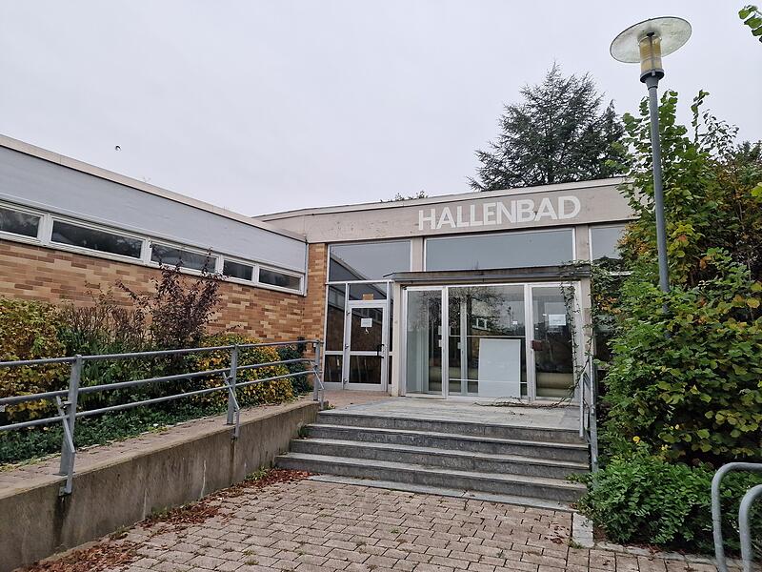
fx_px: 506
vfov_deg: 58.9
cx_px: 381
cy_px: 286
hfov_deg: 73.9
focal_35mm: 23
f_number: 1.8
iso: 50
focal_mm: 6.4
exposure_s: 1/180
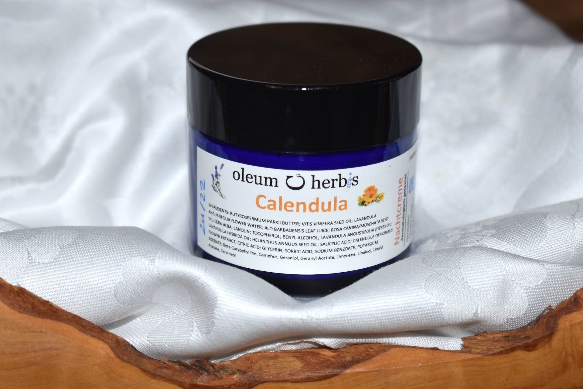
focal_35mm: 82
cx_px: 292
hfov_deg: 24.8
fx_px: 1328
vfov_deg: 16.7
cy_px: 194
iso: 320
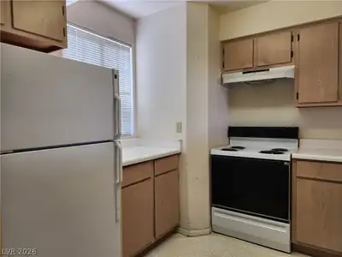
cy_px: 128
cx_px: 171
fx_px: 227
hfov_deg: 73.9
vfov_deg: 58.9
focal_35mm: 23
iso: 80
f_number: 1.8
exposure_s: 1/120
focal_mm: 5.4
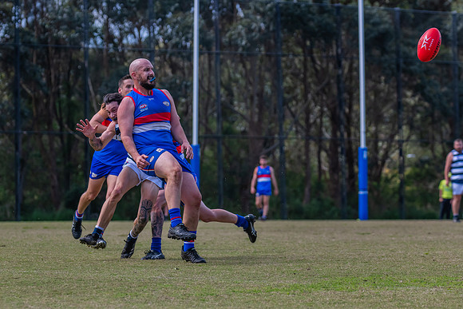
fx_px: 3019
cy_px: 175
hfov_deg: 8.8
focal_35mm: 235
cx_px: 184
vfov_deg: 5.9
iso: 800
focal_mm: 195
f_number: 5
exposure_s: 1/2000
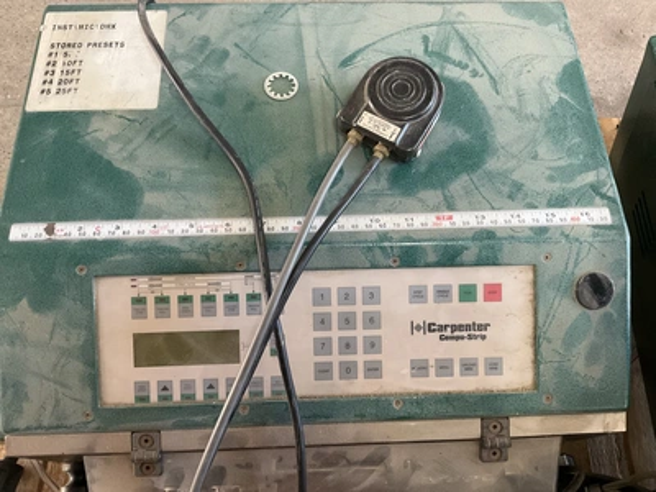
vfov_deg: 48.2
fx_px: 550
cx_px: 328
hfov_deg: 61.7
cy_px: 246
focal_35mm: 29
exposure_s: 1/60
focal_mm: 3
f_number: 1.8
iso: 250
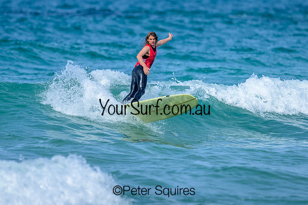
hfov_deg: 1.9
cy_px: 90
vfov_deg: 1.3
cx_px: 152
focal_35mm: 1100
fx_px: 9413
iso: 280
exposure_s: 1/2000
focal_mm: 800
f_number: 6.3
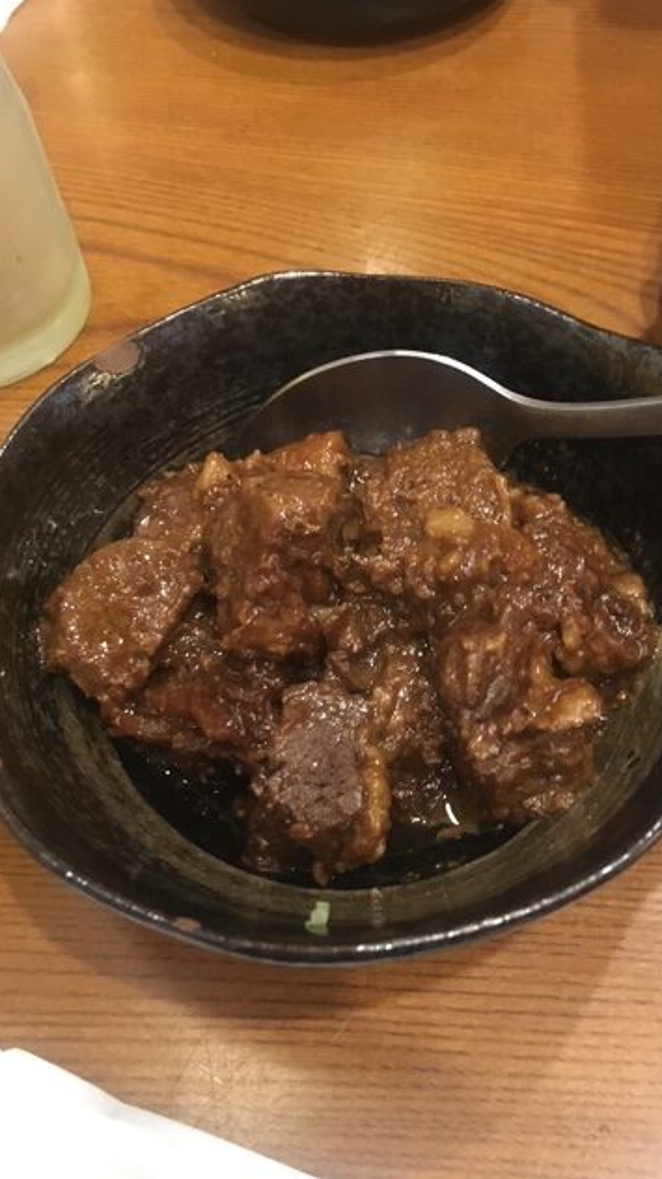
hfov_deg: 36.5
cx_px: 407
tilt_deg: -56.0
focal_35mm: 32
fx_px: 1000
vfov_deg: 61.0
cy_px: 584
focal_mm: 4.15
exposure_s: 1/15
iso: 400
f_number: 2.2
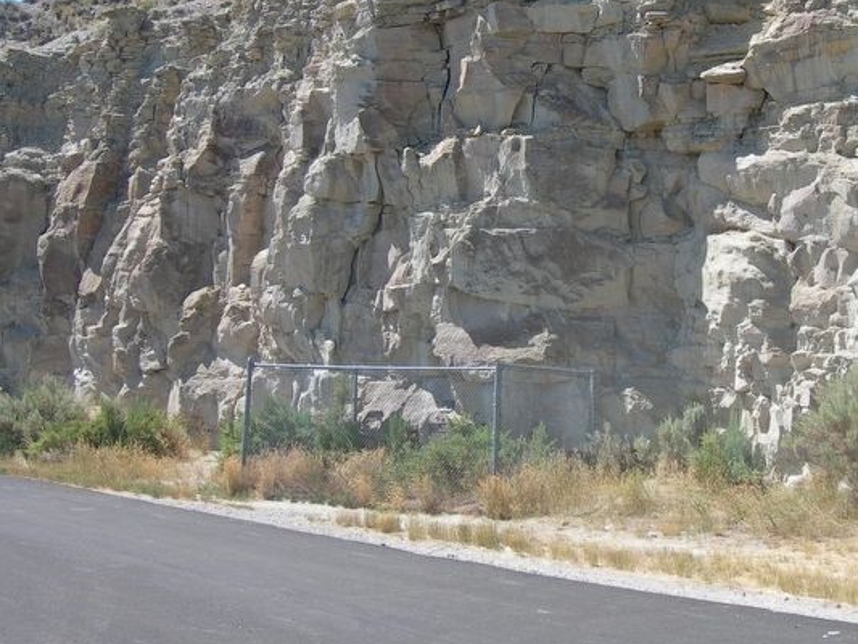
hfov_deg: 33.1
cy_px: 184
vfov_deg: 25.4
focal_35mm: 57
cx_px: 642
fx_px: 1413
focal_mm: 7.8
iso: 50
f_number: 4.8
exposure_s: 1/248
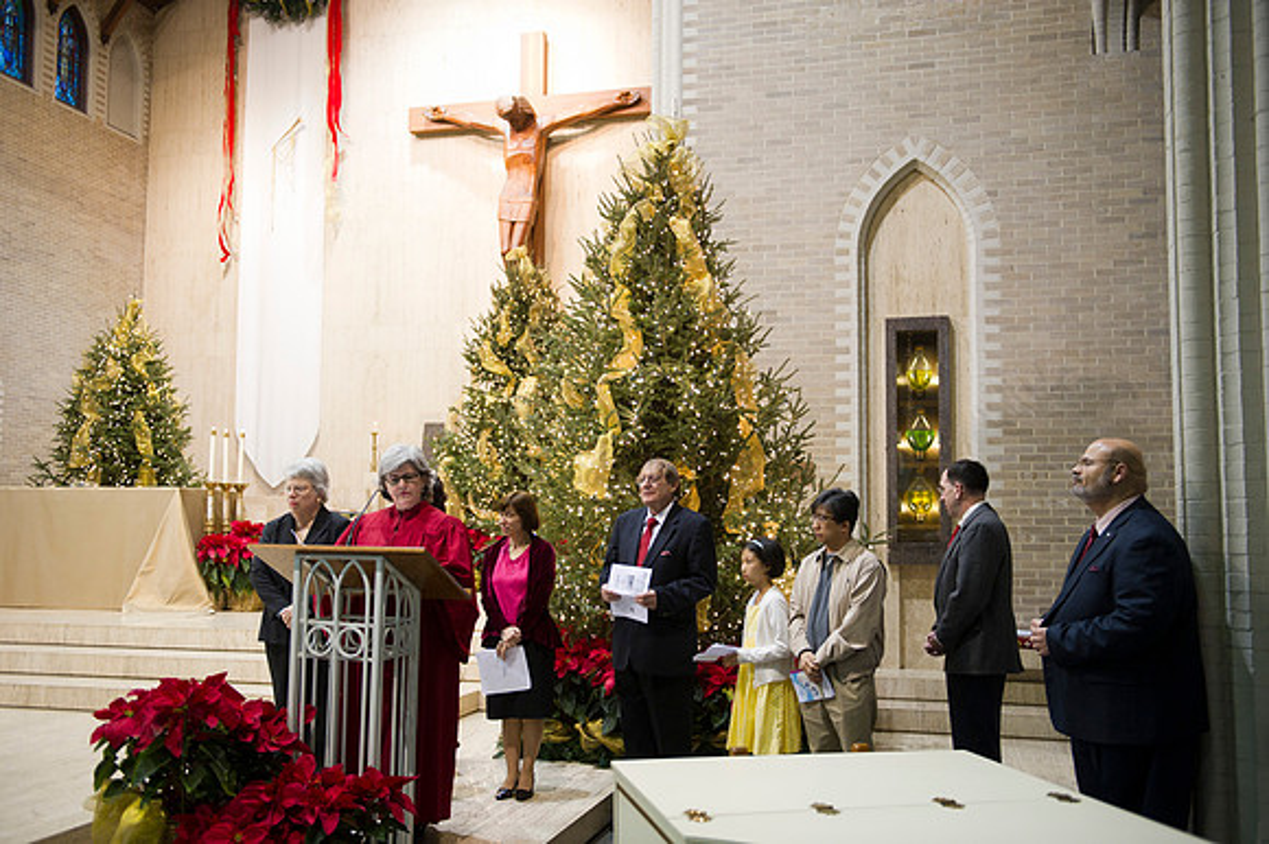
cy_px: 422
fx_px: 1198
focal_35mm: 34
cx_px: 634
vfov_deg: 38.8
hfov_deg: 55.8
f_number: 2.8
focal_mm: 34
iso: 1600
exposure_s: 1/60
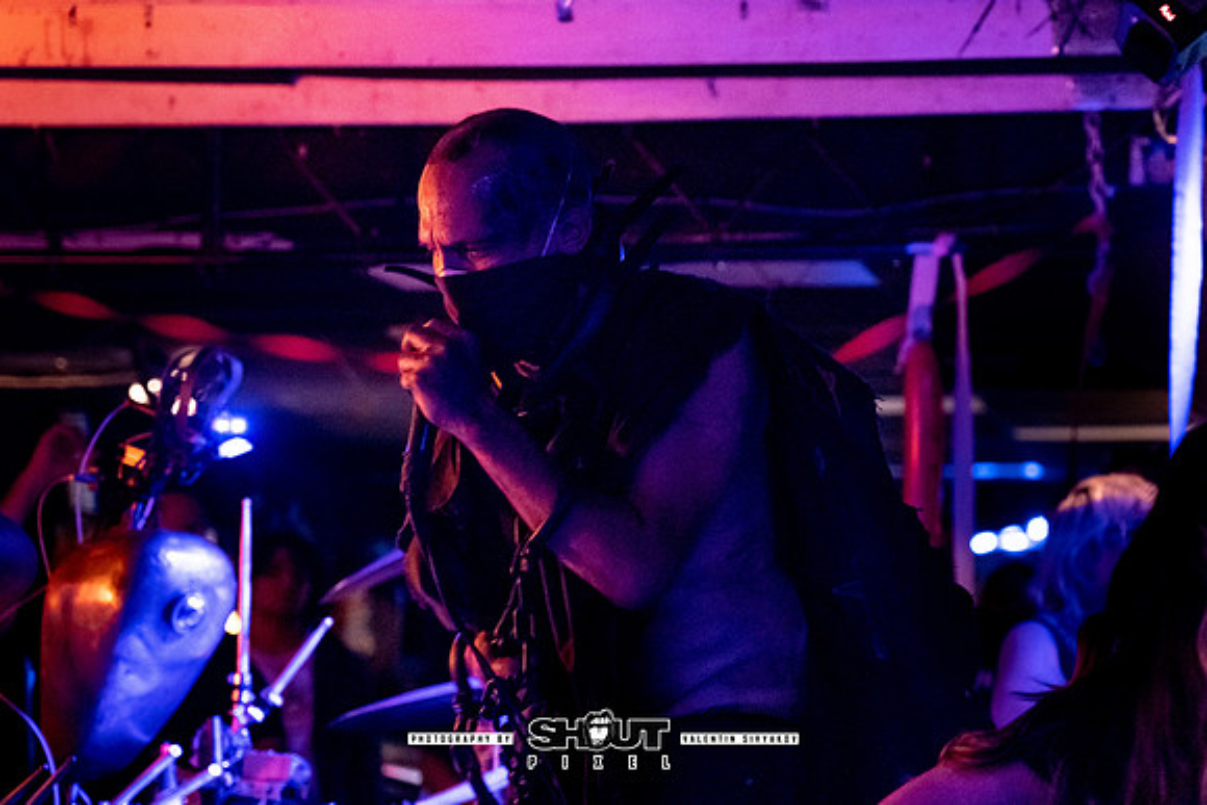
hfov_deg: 19.0
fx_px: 3576
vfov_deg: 12.8
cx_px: 897
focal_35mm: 107
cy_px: 394
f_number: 2.8
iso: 3200
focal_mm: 70
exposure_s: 1/200
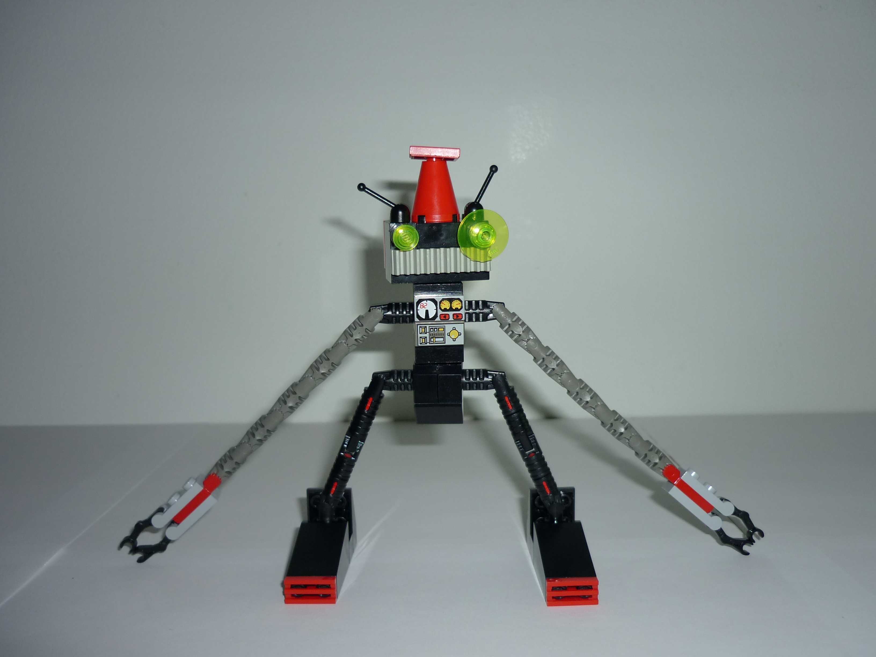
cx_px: 438
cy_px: 328
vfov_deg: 42.9
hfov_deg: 55.4
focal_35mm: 33
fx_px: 835
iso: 100
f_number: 2.8
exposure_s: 1/8
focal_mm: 5.5
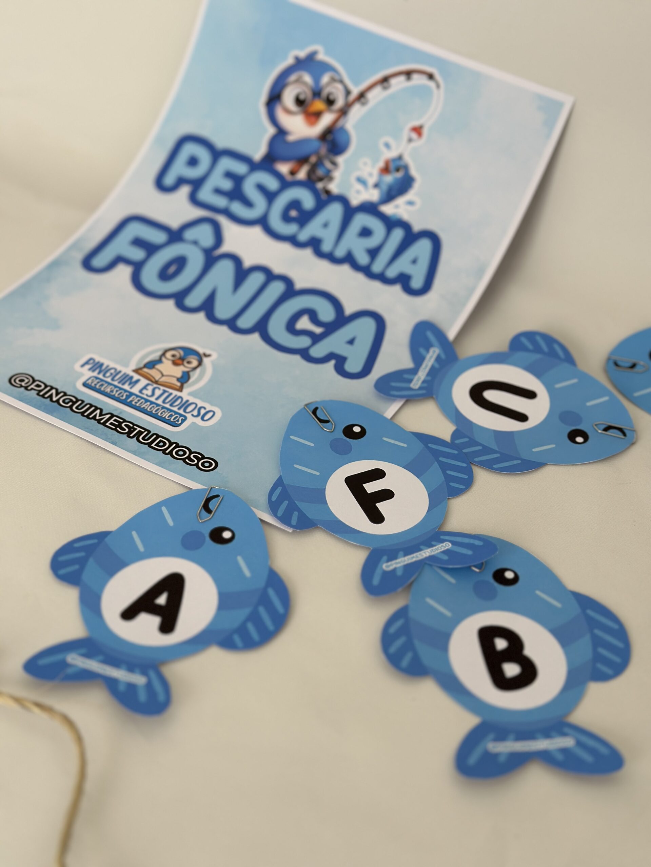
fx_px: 1204
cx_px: 326
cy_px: 434
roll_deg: -5.4
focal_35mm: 48
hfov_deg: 30.3
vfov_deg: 39.7
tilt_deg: -40.9
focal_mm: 6.86
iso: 80
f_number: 1.78
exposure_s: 1/267
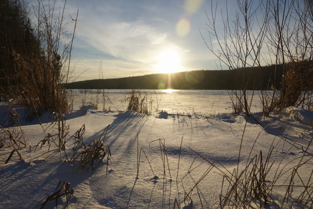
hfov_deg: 61.9
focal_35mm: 30
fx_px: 261
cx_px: 156
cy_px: 104
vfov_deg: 43.6
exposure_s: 1/800
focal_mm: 20
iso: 400
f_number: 8
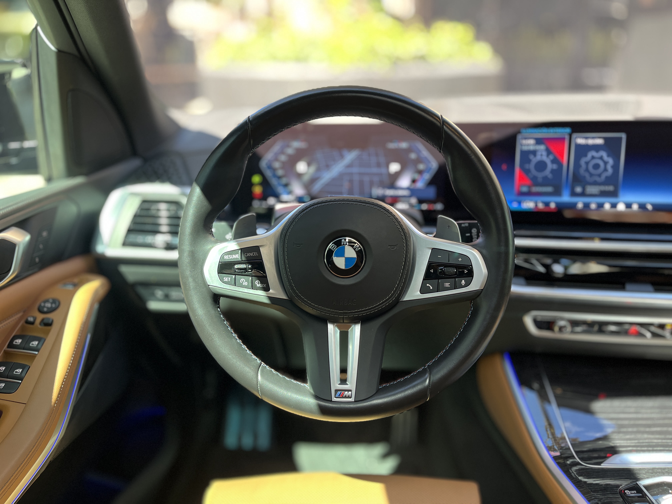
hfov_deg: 67.3
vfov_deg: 53.1
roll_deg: +0.0
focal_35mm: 26
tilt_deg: -21.2
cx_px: 336
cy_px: 252
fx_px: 505
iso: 125
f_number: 1.6
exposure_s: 1/61
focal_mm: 5.1
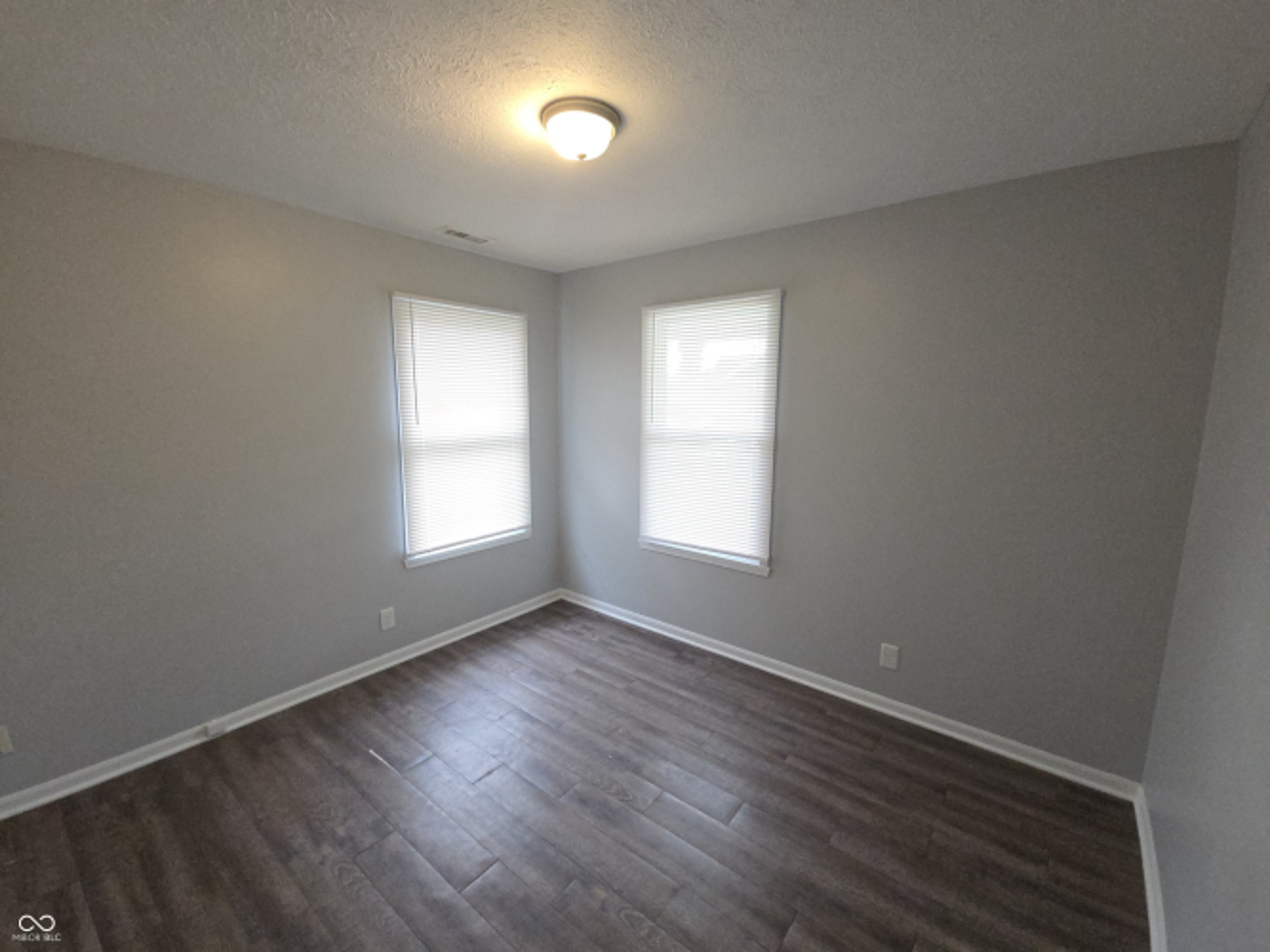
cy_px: 476
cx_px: 635
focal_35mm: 13
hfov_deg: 106.2
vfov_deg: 89.9
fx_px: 477
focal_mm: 2.2
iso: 320
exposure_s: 1/60
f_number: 2.2
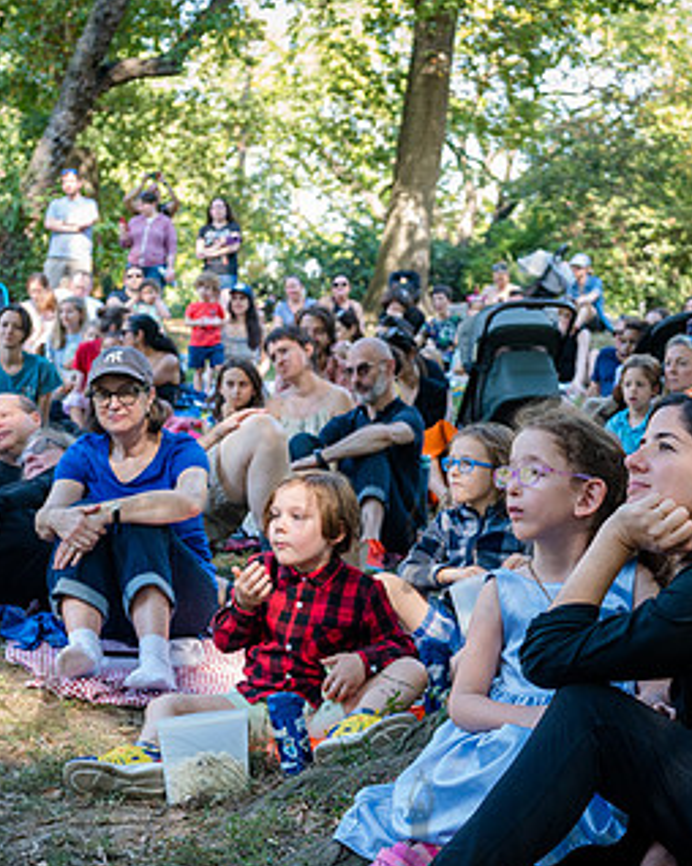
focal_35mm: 80
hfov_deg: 19.1
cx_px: 461
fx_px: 2050
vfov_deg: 23.8
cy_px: 542
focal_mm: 44
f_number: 4.5
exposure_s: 1/250
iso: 1000
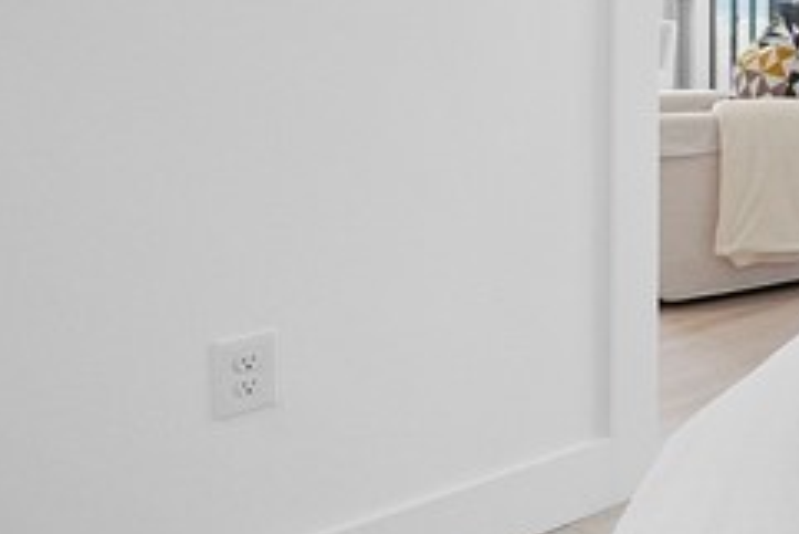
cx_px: 1348
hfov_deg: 23.8
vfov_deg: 23.7
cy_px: -33
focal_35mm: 54
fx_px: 1199
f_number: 11
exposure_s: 1/40
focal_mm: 12
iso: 2000
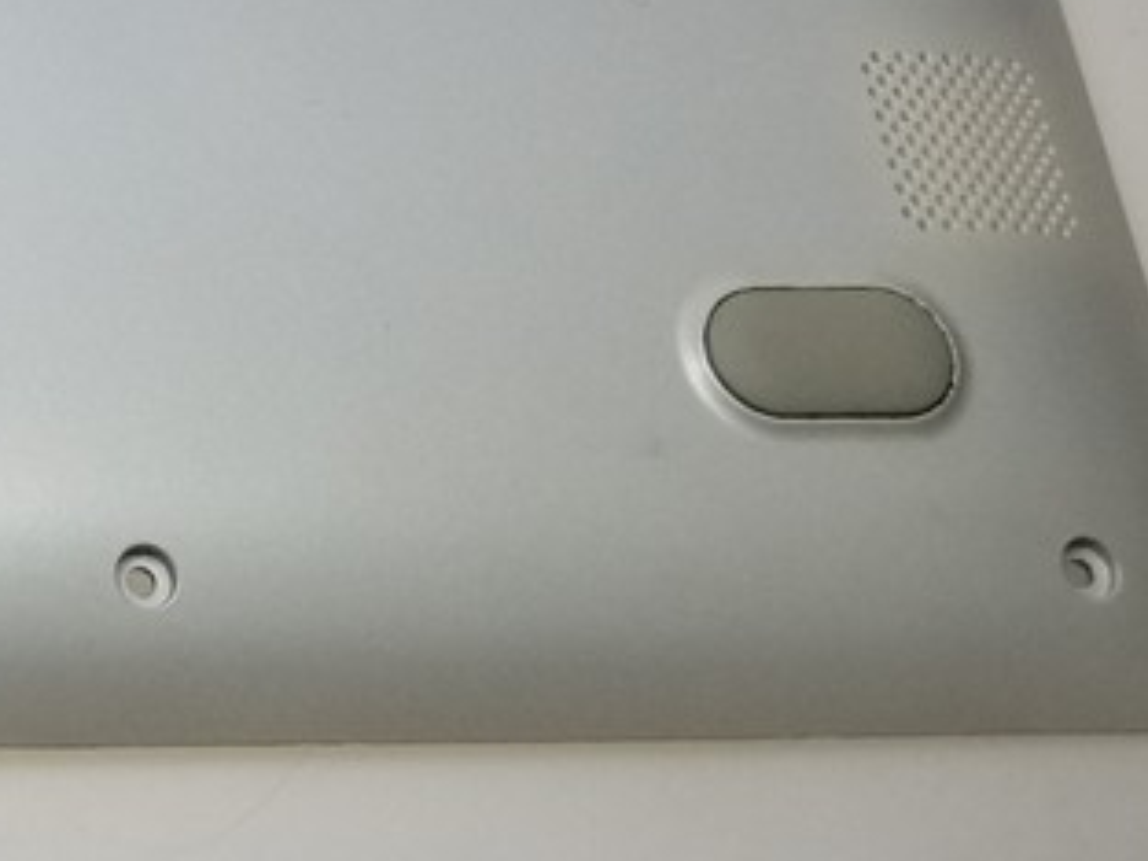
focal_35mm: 89
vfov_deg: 15.6
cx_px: -738
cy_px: -316
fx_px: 2952
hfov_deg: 18.5
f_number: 1.7
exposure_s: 1/368
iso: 50
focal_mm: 4.25
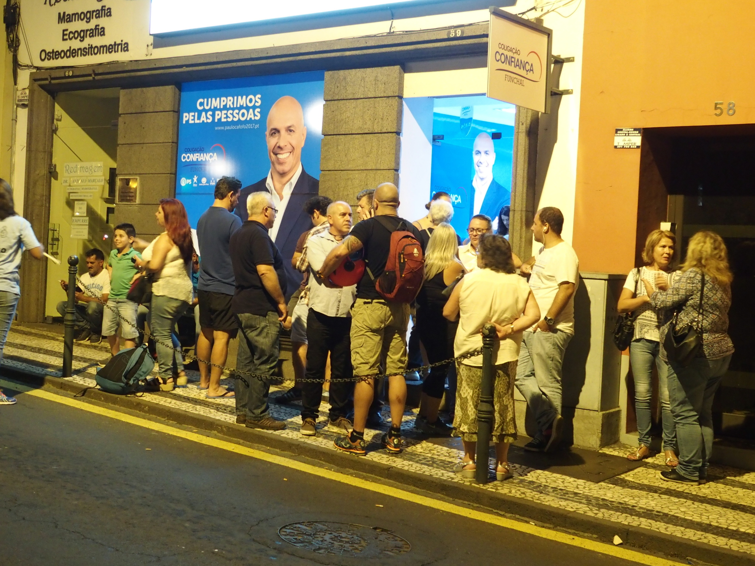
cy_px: 283
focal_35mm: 50
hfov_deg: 38.2
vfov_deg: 29.1
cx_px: 378
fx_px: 1091
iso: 800
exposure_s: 1/20
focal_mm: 10.8
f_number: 2.8
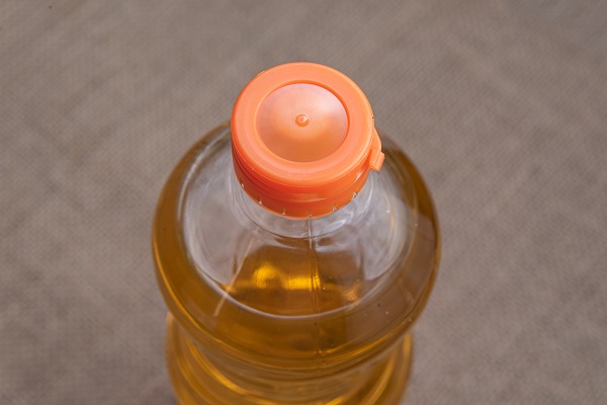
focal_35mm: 85
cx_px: 304
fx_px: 1433
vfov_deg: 16.1
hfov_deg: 23.9
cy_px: 202
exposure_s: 1/80
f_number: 11
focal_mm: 85
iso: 800
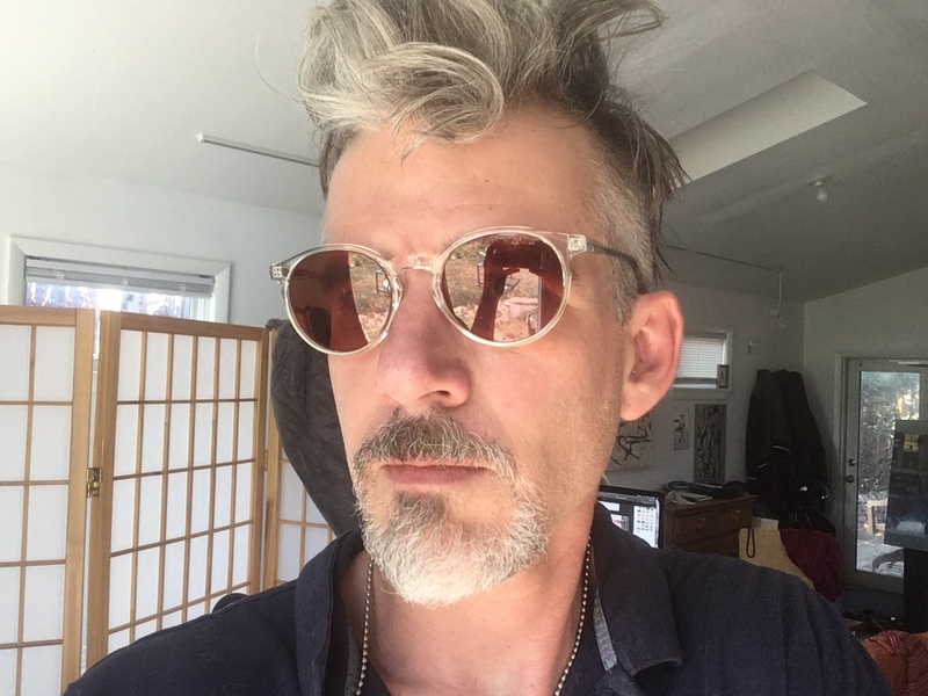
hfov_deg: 58.4
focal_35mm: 31
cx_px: 464
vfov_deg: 45.4
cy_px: 348
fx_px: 831
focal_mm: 2.15
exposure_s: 1/40
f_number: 2.4
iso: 50
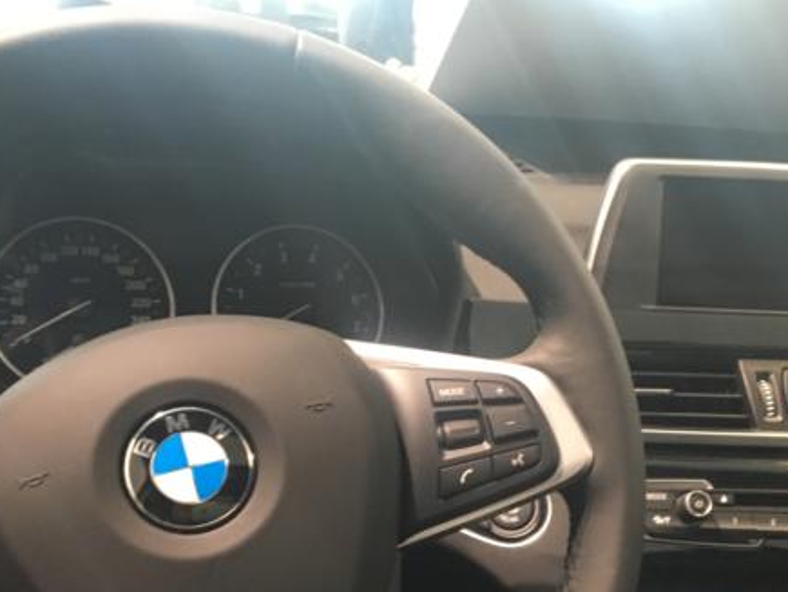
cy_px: 438
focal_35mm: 46
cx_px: 440
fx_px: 1048
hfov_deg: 41.1
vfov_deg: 31.1
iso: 200
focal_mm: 4.15
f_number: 2.2
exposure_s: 1/25
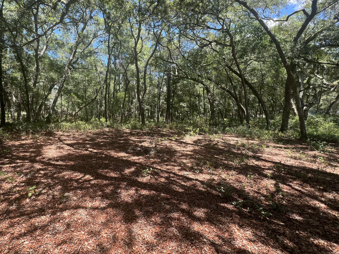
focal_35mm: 17
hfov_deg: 90.1
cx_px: 140
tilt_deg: -0.6
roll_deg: -1.6
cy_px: 108
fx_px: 167
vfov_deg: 74.3
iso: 32
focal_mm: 1.57
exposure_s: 1/185
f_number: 1.8
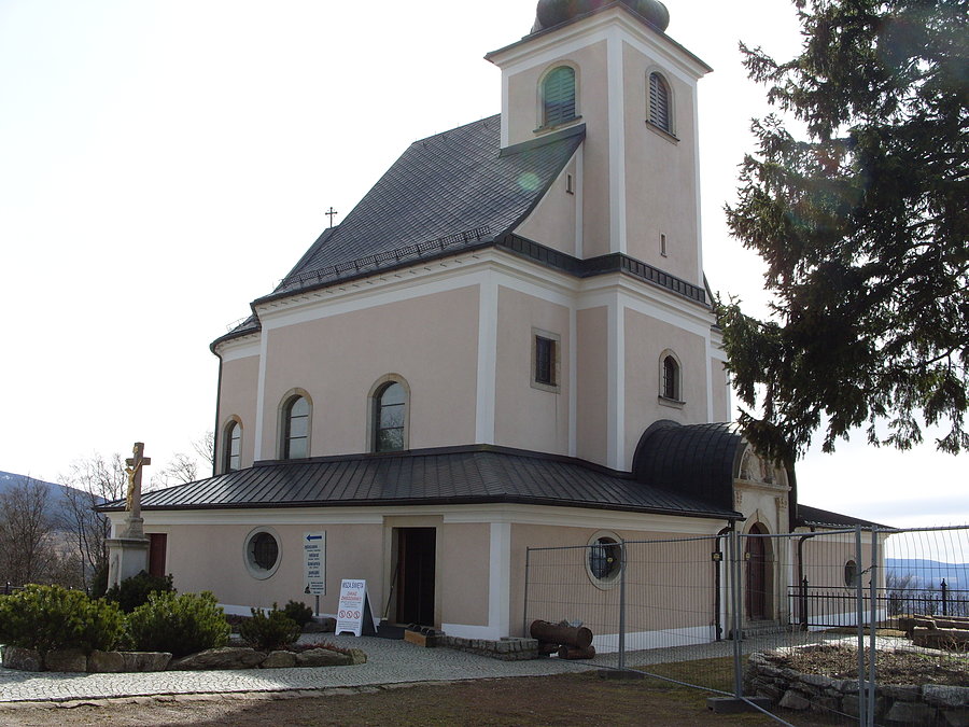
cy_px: 364
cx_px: 484
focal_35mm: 35
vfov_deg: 40.7
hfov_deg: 52.6
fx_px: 980
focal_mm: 7.8
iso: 80
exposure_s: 1/350
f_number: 5.7
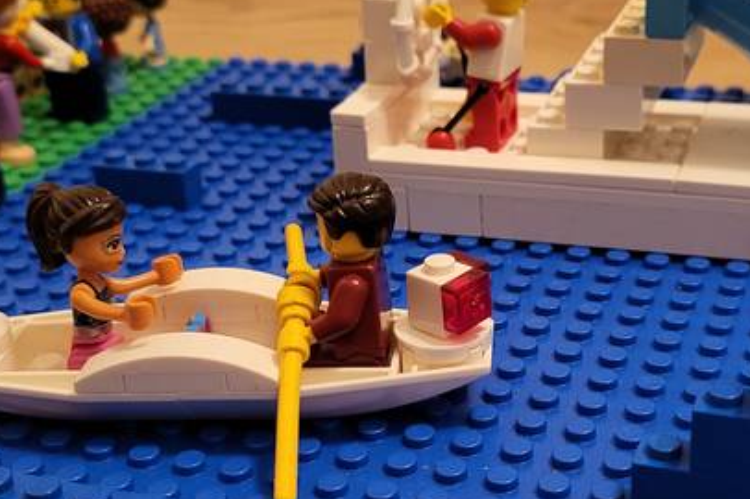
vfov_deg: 22.6
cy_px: 245
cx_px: 466
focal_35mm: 60
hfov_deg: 33.3
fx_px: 1249
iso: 640
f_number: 1.8
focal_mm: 5.4
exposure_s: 1/25
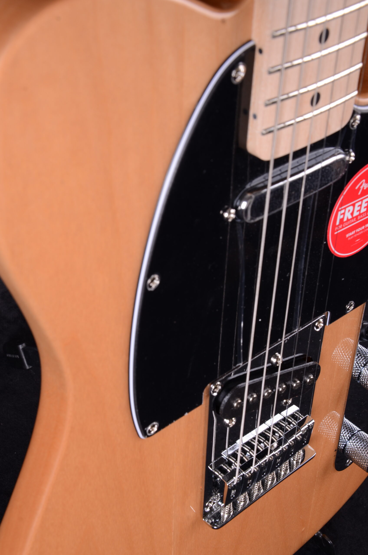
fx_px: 878
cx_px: 184
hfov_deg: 23.7
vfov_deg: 35.1
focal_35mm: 57
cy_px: 278
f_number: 13
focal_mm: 38
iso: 200
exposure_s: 1/200
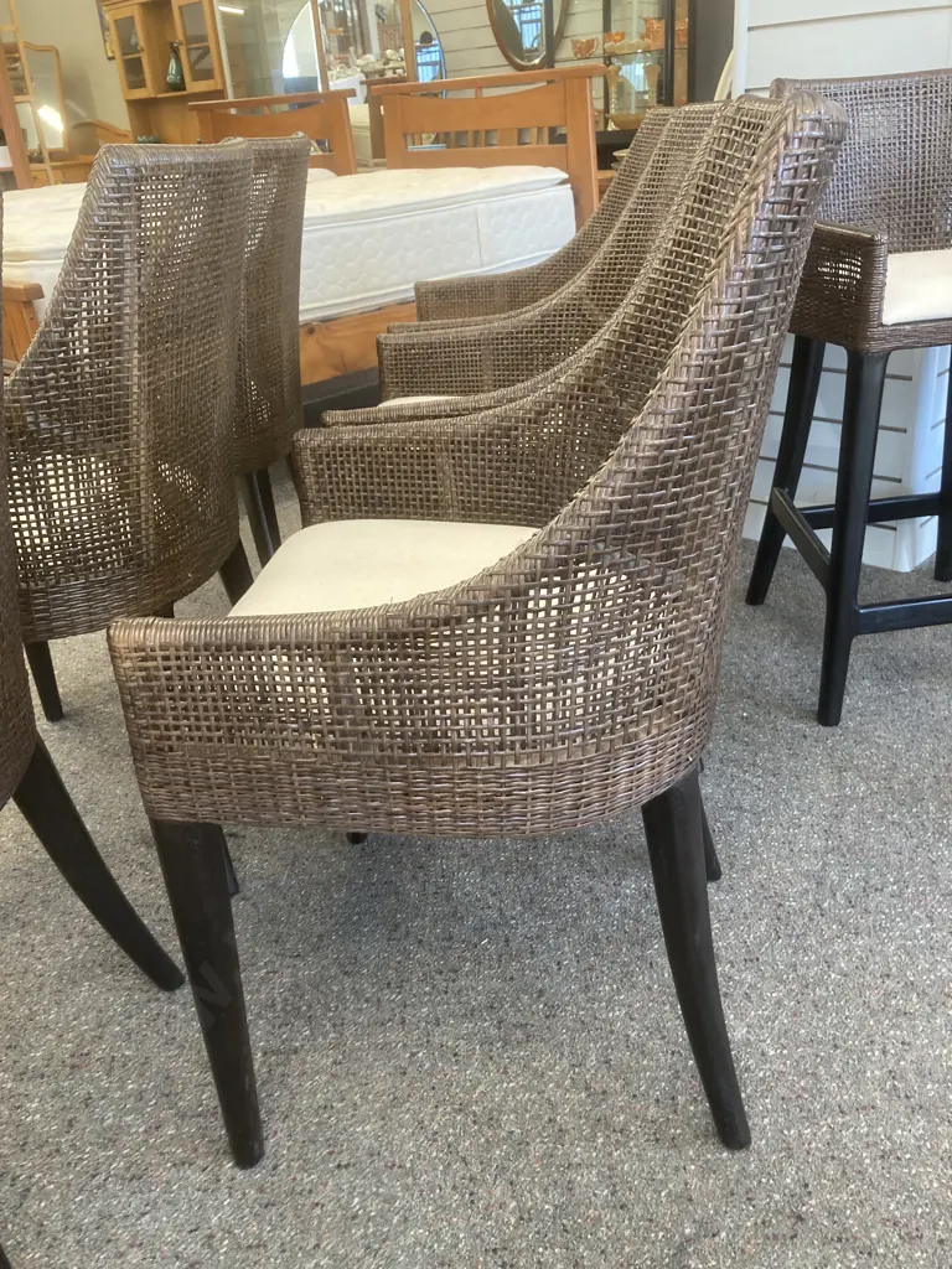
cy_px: 634
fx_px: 1027
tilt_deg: -25.3
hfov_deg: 49.7
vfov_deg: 63.4
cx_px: 476
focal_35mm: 28
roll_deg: +3.1
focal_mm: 3.99
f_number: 1.8
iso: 100
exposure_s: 1/50
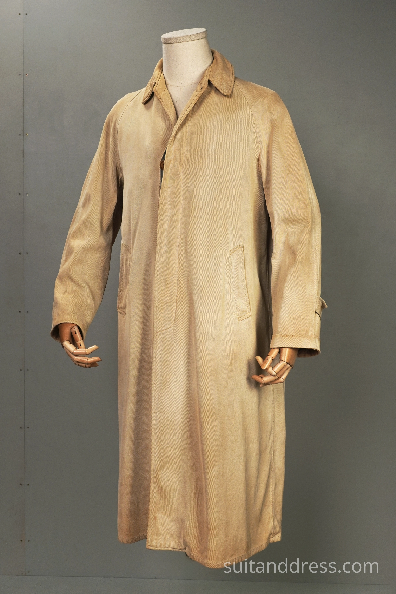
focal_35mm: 48
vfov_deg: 41.1
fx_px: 792
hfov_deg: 28.1
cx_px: 198
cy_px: 297
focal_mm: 32
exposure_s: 1/50
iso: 320
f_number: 6.3
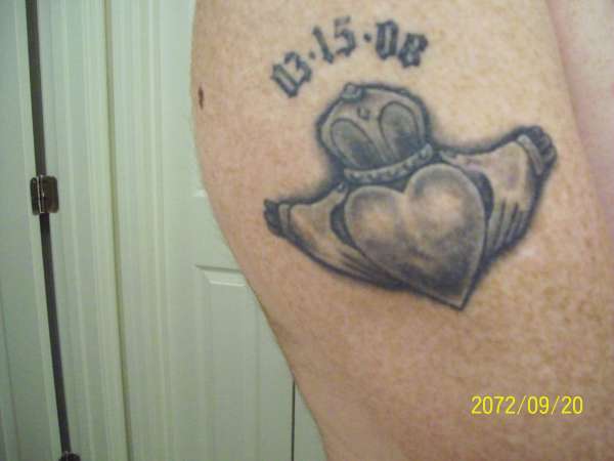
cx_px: 307
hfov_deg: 51.4
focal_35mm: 36
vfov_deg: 39.7
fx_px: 639
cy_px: 230
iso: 574
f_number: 2.7
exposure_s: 1/64
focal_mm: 6
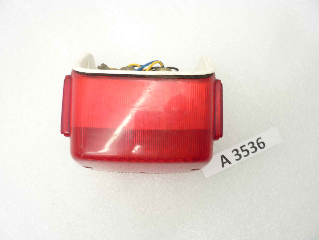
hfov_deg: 69.4
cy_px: 120
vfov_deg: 54.9
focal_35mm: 25
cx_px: 160
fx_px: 230
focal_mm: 4.1
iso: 80
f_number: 3.3
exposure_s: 1/10
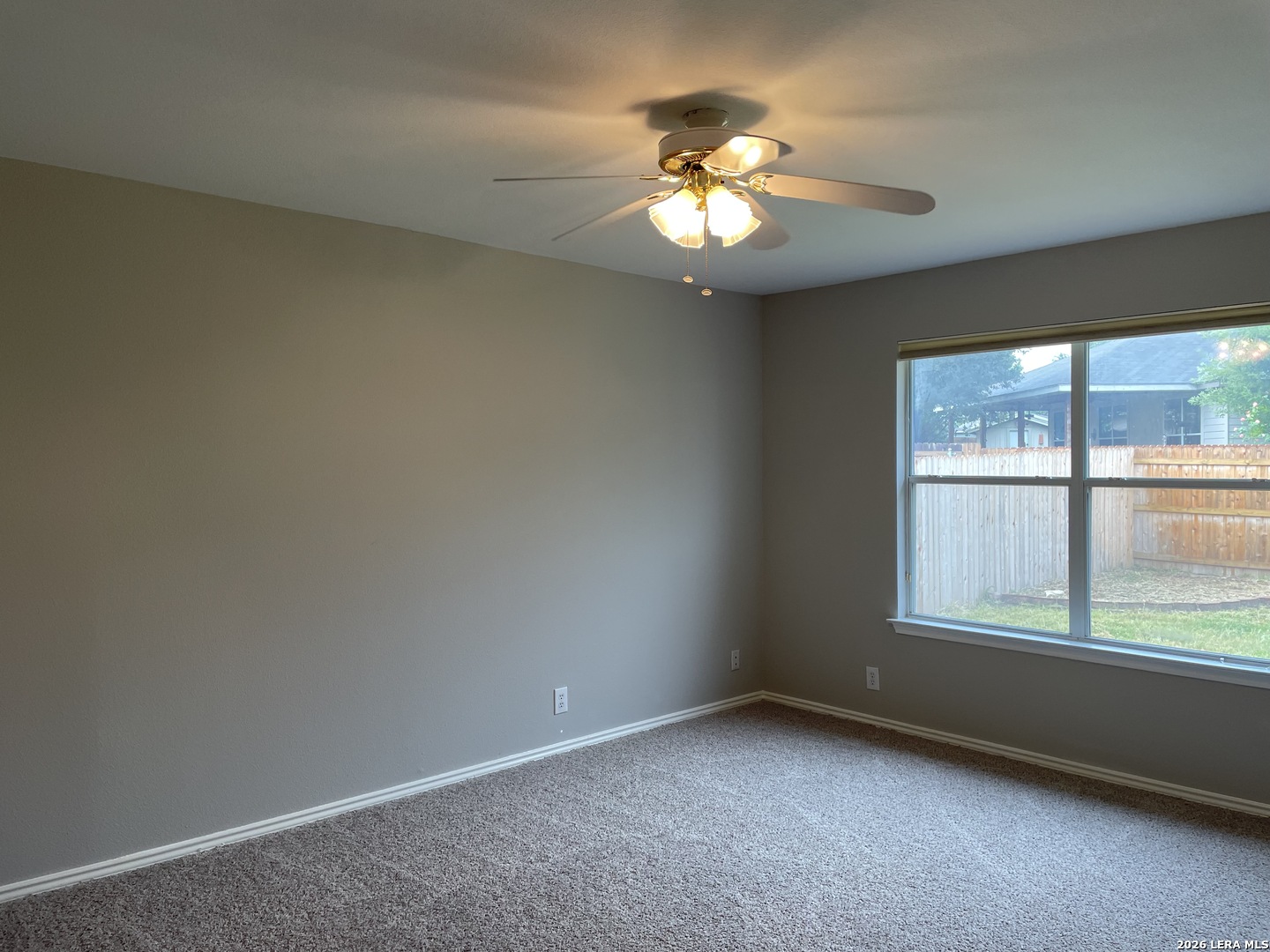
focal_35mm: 26
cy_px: 476
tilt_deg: +1.6
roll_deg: -0.1
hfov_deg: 67.3
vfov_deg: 53.1
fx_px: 954
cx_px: 635
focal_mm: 4.2
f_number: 1.6
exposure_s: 1/120
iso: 64
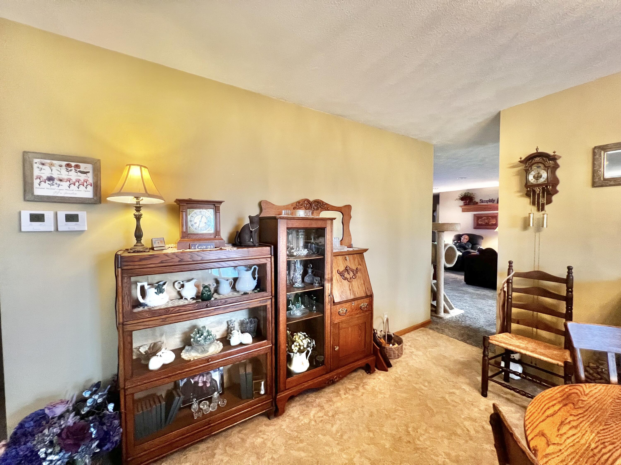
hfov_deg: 106.2
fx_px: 233
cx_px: 310
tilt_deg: -2.9
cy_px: 232
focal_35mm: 13
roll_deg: -0.2
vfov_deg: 89.9
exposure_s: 1/60
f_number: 1.8
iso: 400
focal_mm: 1.57
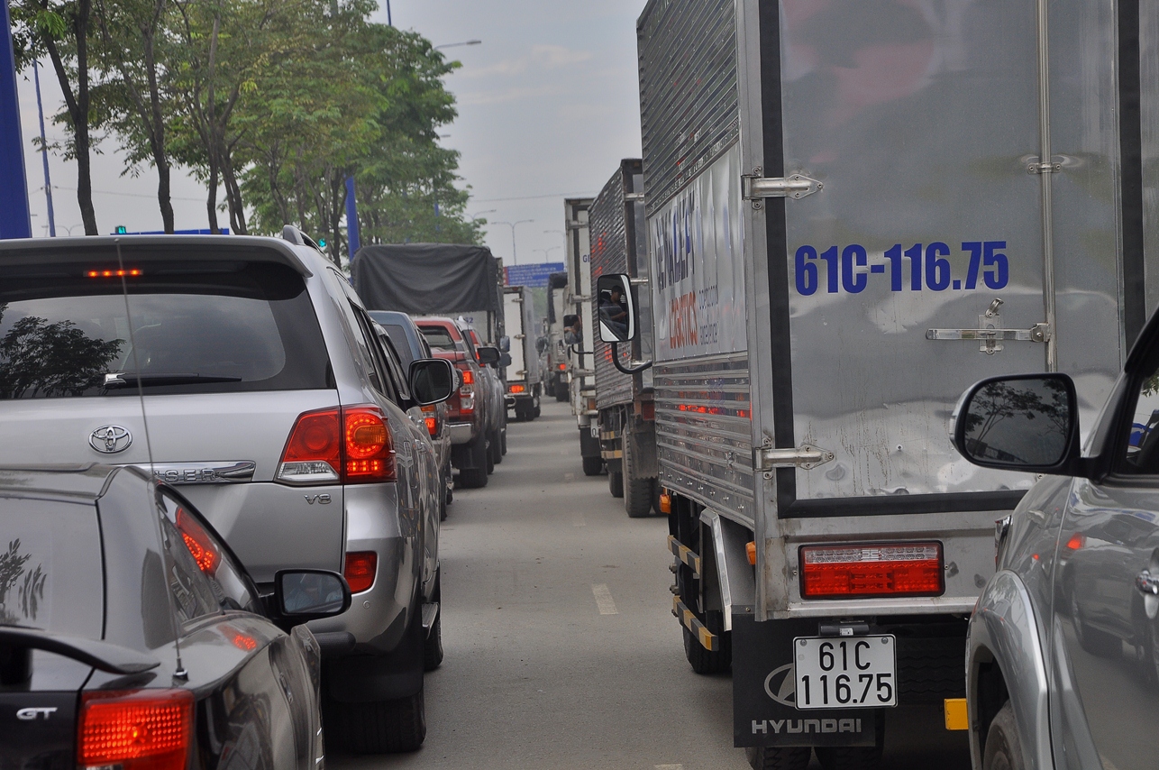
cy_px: 385
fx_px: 3183
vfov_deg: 13.8
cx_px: 580
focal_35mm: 99
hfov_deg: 20.6
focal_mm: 66
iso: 200
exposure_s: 1/640
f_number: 6.3
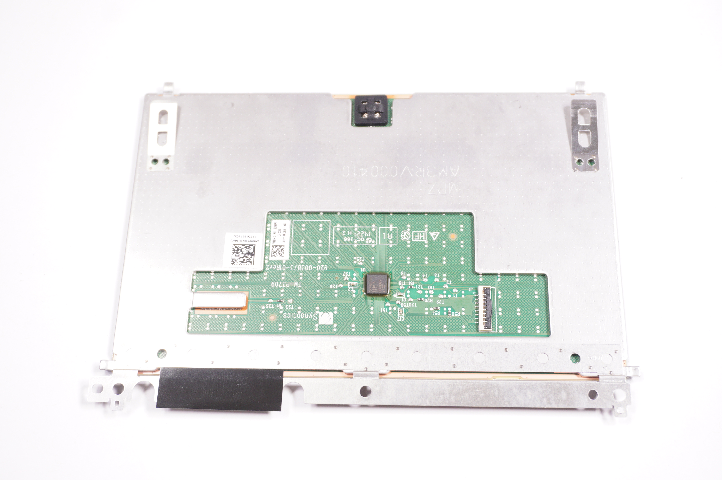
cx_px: 361
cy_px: 240
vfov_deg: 29.8
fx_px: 902
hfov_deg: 43.6
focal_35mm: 45
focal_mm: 30
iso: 500
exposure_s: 1/125
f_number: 5.6
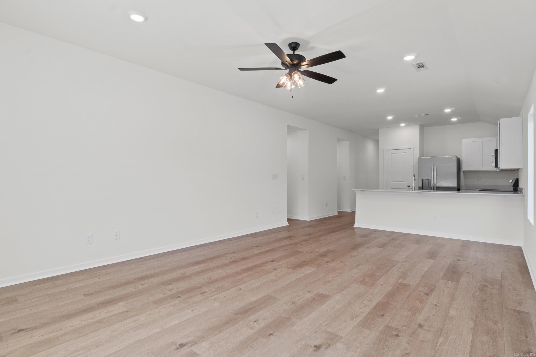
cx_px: 268
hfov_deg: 90.0
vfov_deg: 67.4
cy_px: 178
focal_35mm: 18
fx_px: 268
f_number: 9
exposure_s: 1/10
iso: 250
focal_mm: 12
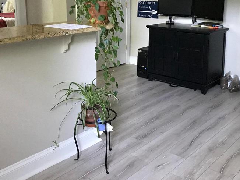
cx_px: 130
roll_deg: -0.5
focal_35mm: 44
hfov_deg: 42.9
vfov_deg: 32.2
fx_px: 305
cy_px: 41
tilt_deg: -10.2
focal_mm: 3.99
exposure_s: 1/7
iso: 100
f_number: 1.8
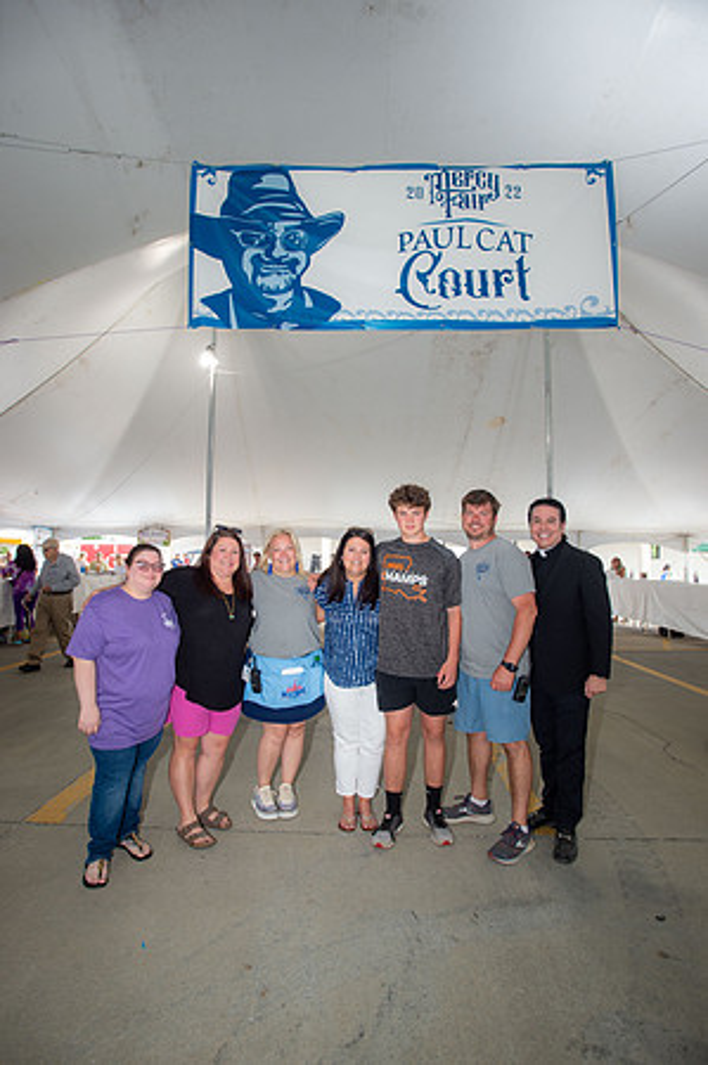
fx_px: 562
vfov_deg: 87.0
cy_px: 532
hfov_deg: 64.4
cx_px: 354
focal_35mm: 19
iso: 320
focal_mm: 19
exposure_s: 1/60
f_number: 4.5
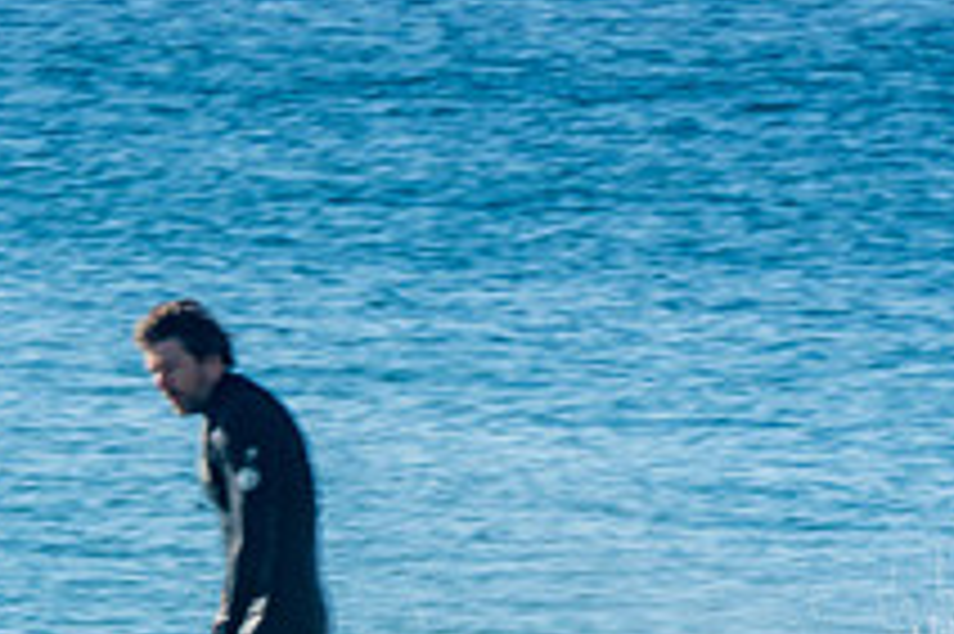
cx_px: 194
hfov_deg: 1.3
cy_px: 848
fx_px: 43452
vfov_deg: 0.8
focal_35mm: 1641
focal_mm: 400
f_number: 25
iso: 100
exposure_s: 1/25
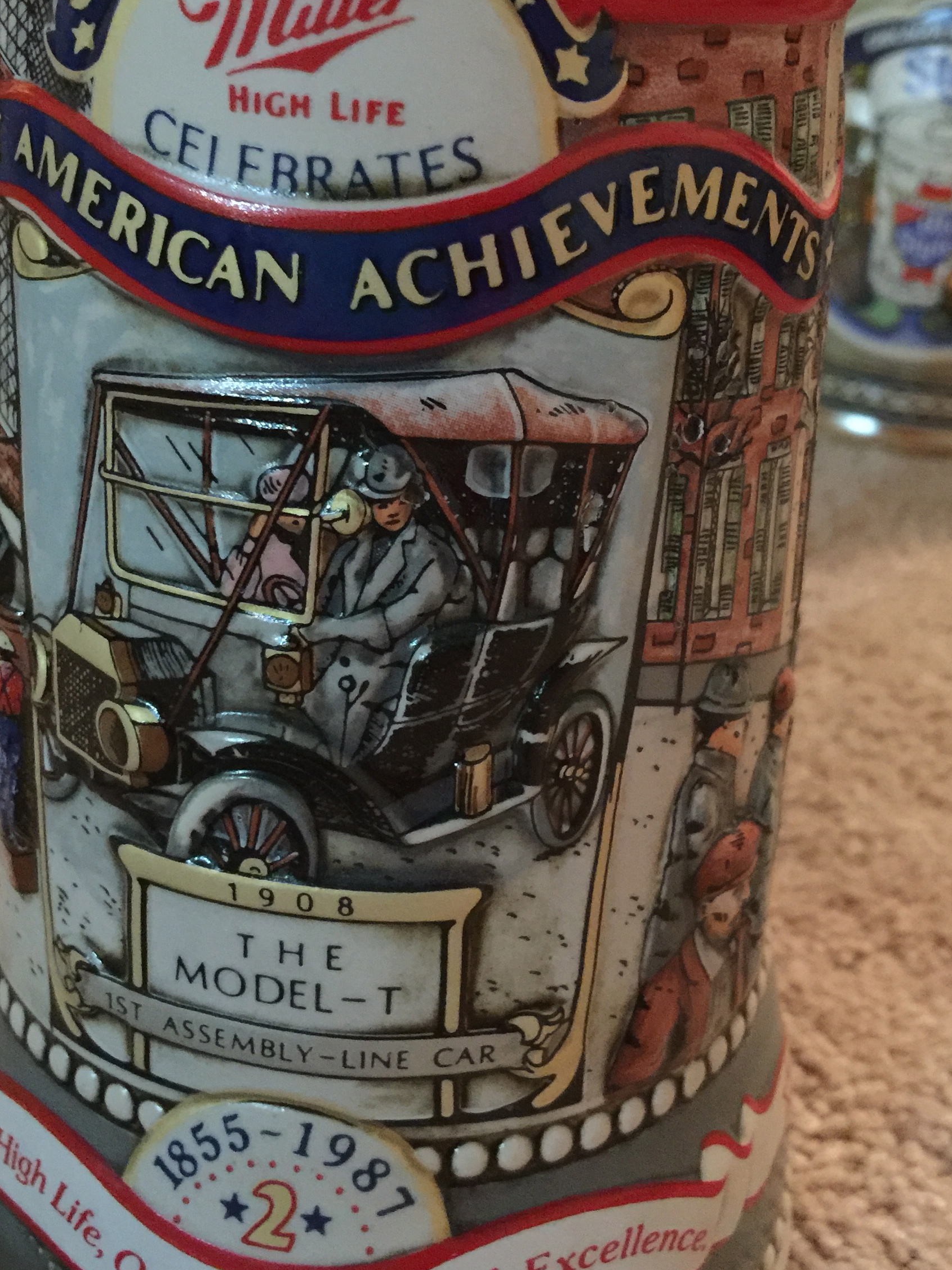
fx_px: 1540
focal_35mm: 42
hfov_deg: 34.3
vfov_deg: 44.7
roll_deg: -3.5
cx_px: 446
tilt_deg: -23.2
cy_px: 554
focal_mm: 4.15
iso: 160
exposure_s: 1/4
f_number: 2.2
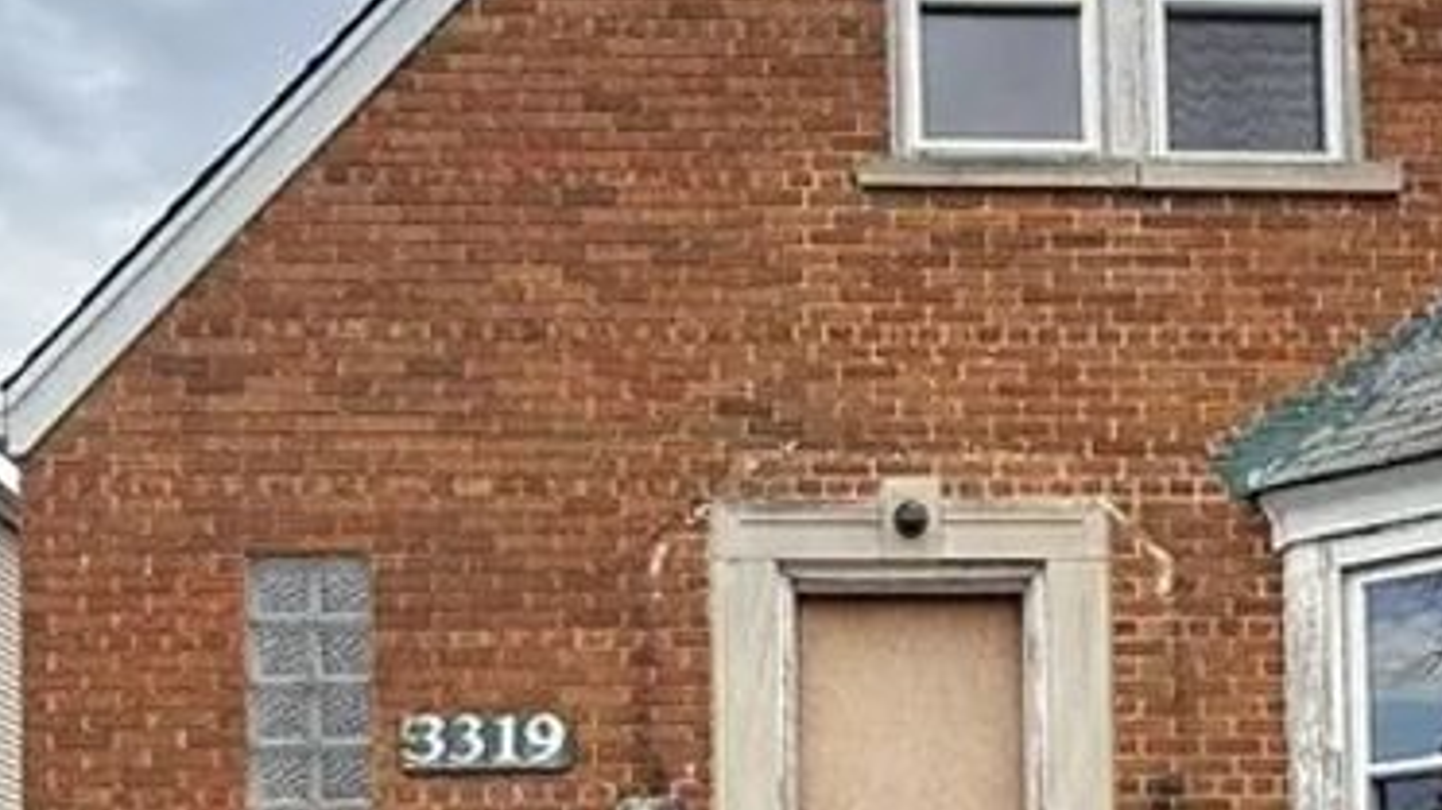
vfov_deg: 19.8
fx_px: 2141
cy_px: 1041
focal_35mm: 56
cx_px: 957
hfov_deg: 36.9
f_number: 2.2
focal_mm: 2.22
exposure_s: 1/253
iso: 32
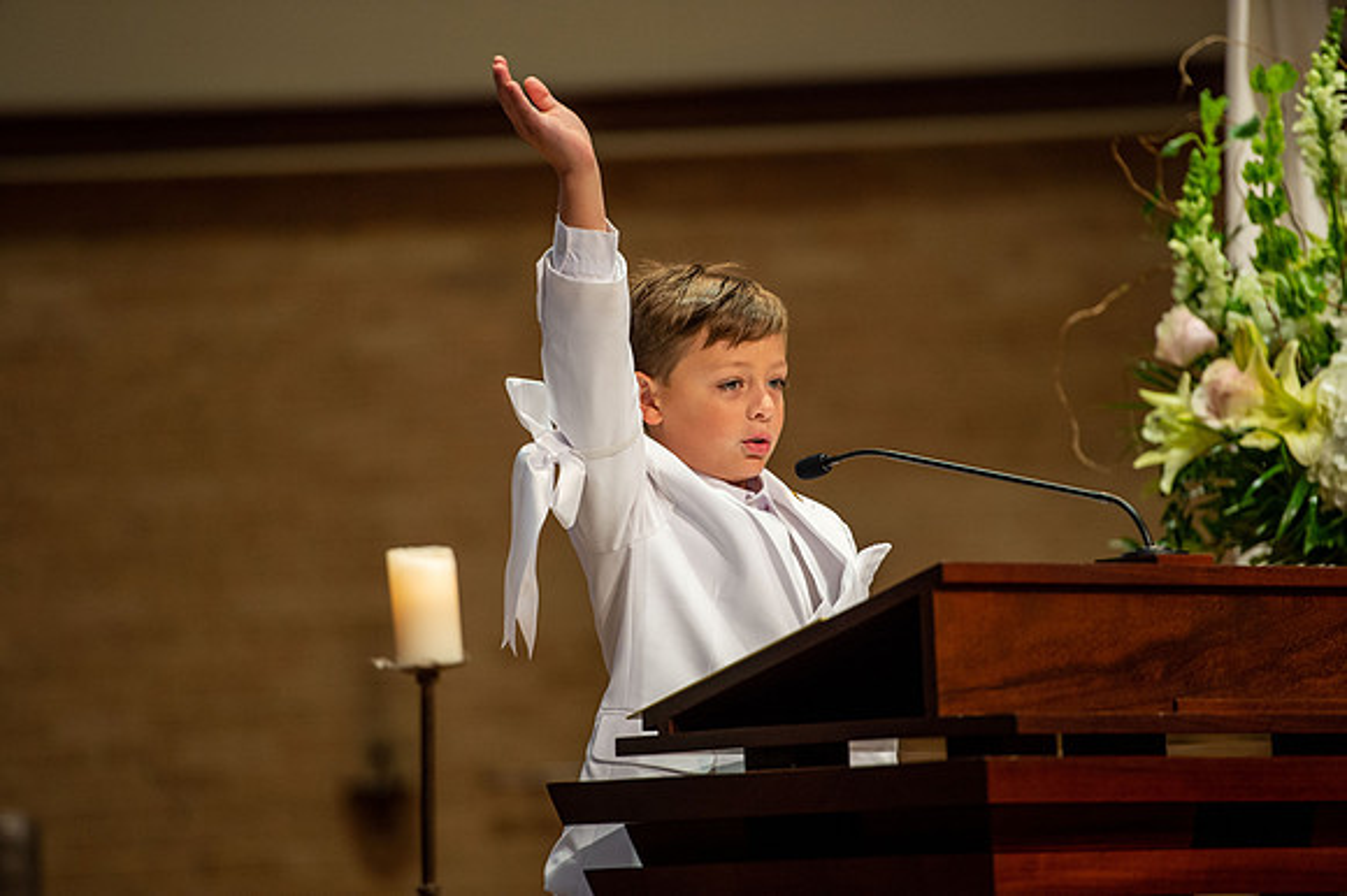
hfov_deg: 10.3
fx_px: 7479
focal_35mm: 200
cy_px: 448
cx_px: 674
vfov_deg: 6.9
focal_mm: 200
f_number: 3.2
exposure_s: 1/125
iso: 1600
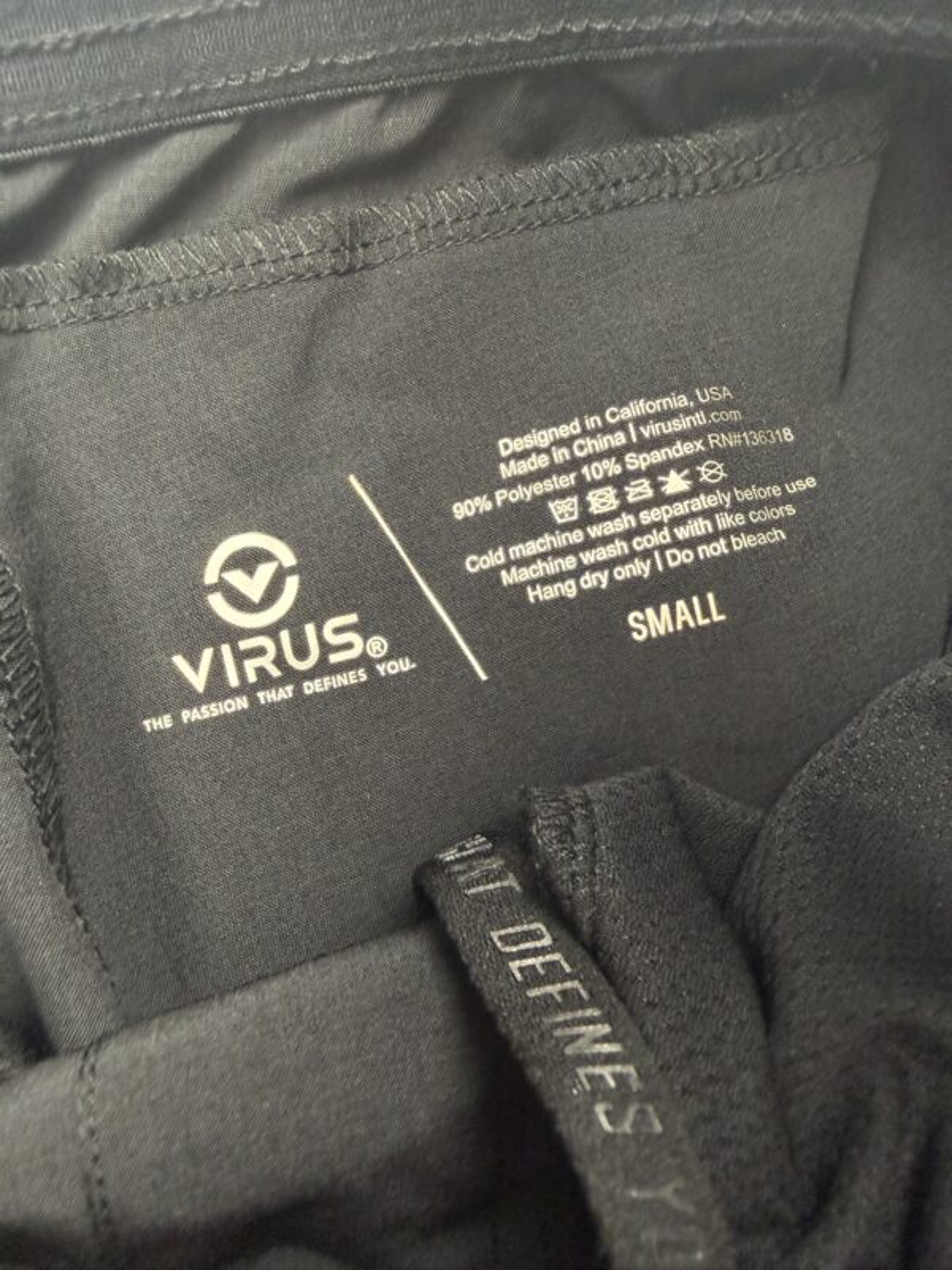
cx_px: 476
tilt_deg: -78.2
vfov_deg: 71.6
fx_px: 880
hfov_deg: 56.8
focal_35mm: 24
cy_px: 635
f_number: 2.2
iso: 320
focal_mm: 2.22
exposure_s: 1/50
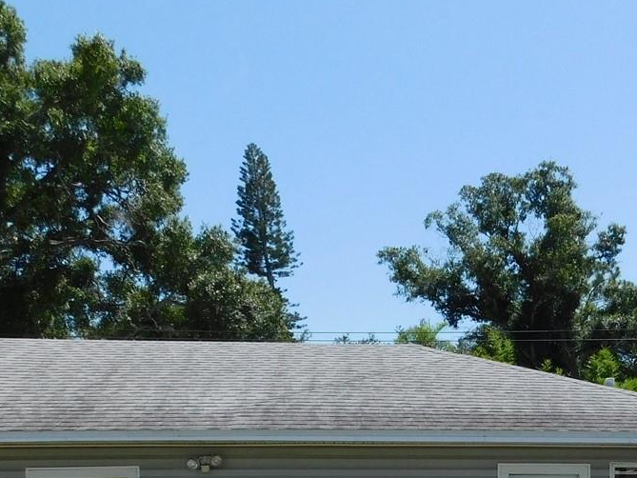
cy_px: 522
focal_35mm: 55
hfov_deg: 34.2
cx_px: 477
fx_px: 1012
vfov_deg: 24.8
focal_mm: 4
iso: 125
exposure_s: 1/500
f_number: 6
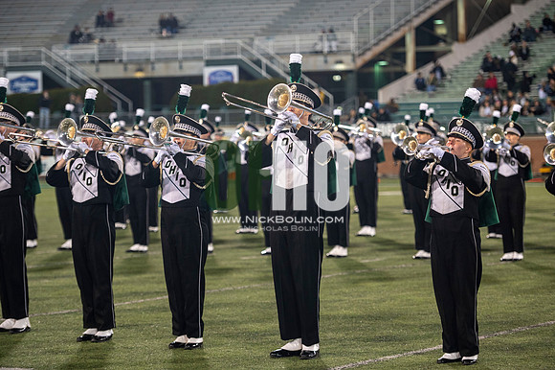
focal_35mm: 116
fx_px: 1787
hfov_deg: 17.7
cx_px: 278
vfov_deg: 11.8
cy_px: 185
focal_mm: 116
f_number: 2.8
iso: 1000
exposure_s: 1/500
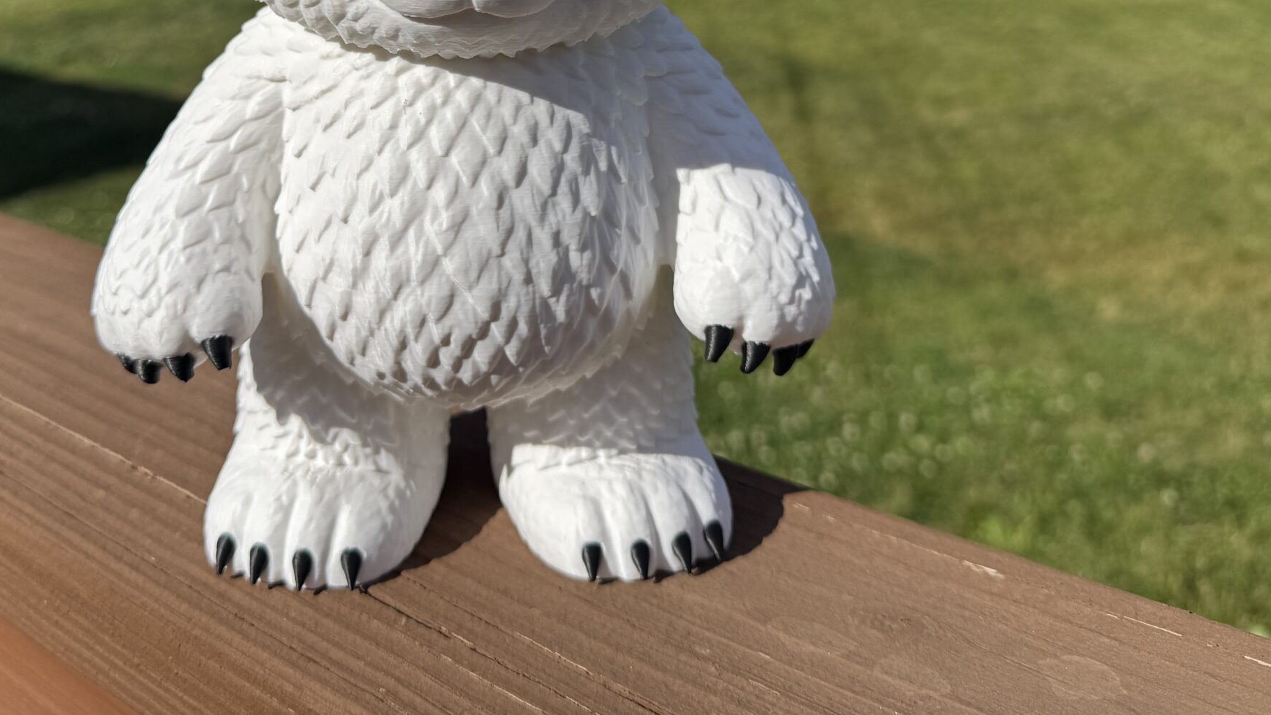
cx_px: 511
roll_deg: +0.4
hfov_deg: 52.4
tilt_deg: -8.5
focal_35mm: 38
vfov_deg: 29.5
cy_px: 27
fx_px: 1281
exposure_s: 1/7937
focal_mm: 6.76
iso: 80
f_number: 1.78
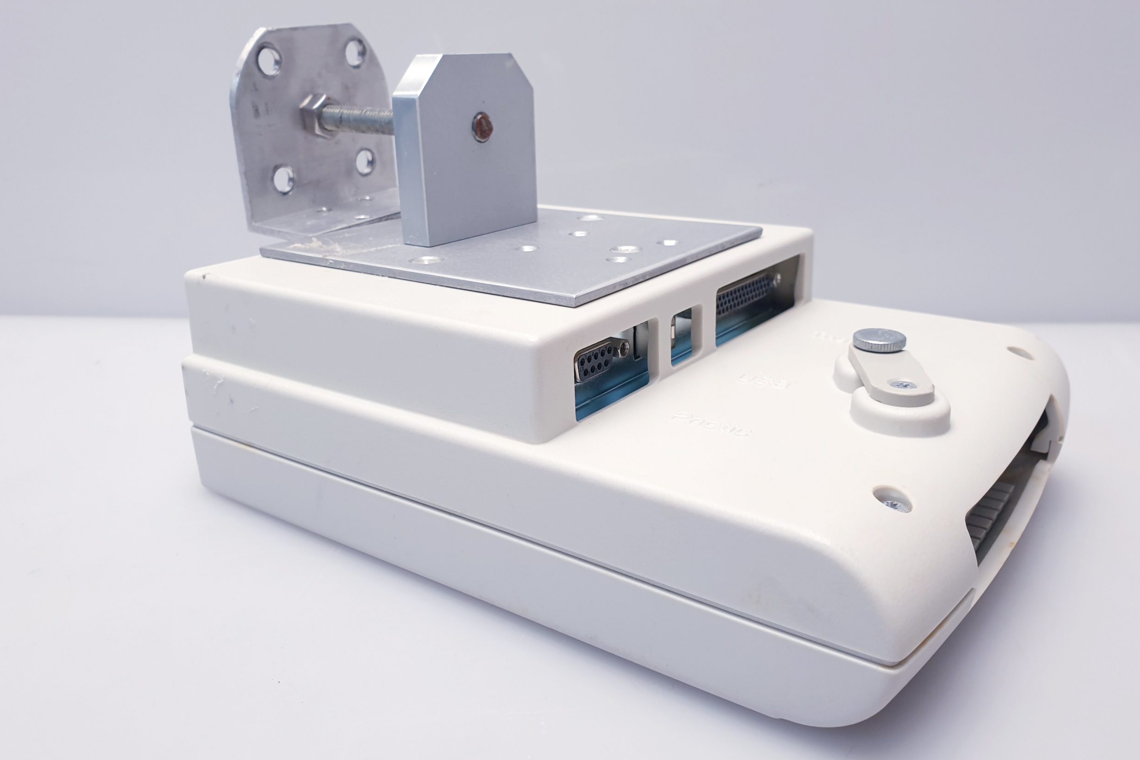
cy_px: 388
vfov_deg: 46.4
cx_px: 577
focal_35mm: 28
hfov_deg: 65.5
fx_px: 887
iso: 50
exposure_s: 1/50
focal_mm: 4.3
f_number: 2.4
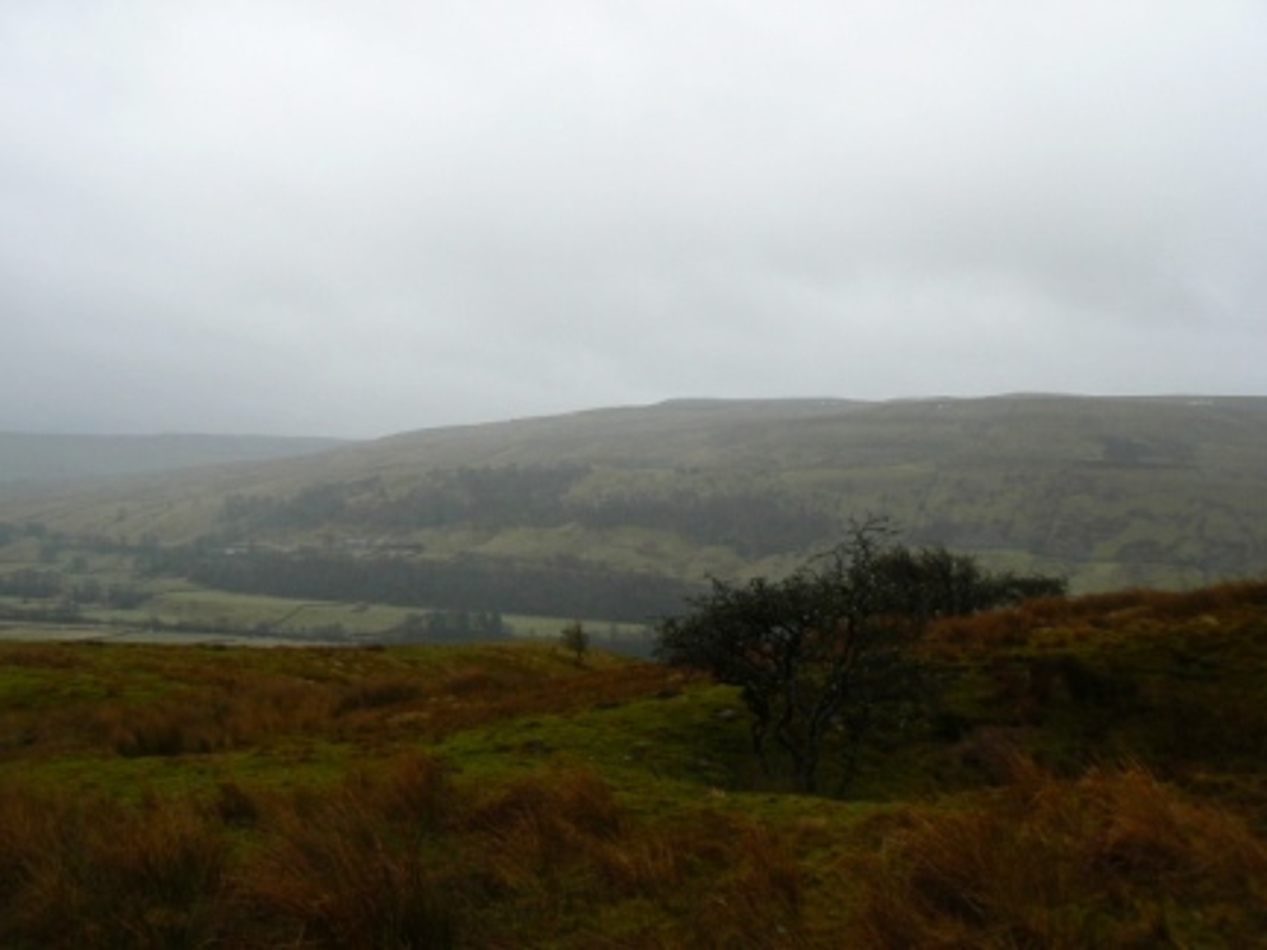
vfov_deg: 39.7
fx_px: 1318
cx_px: 634
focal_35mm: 36
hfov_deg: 51.4
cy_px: 475
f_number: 4
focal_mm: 6
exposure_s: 1/125
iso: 80
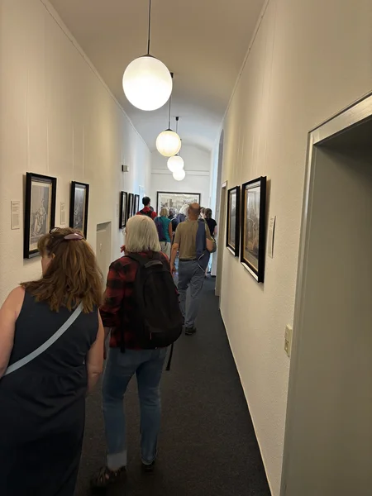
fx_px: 373
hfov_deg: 53.1
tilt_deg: -7.2
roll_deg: -2.8
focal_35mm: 26
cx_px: 186
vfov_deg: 67.3
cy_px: 248
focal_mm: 5.96
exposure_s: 1/50
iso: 125
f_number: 1.6
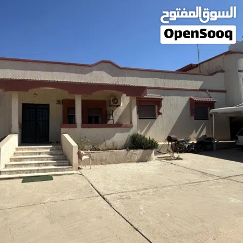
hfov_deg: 81.3
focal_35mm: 17
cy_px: 119
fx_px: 135
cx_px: 82
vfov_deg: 84.0
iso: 50
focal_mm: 2.22
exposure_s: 1/2747
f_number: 2.2
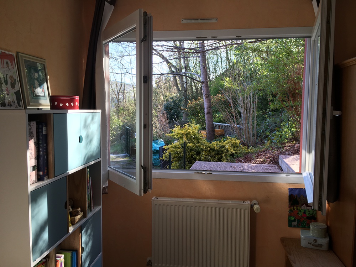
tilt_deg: -2.7
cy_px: 134
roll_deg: +0.1
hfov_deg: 61.7
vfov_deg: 48.2
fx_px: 298
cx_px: 178
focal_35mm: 29
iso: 25
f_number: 2.2
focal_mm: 4.15
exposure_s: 1/100
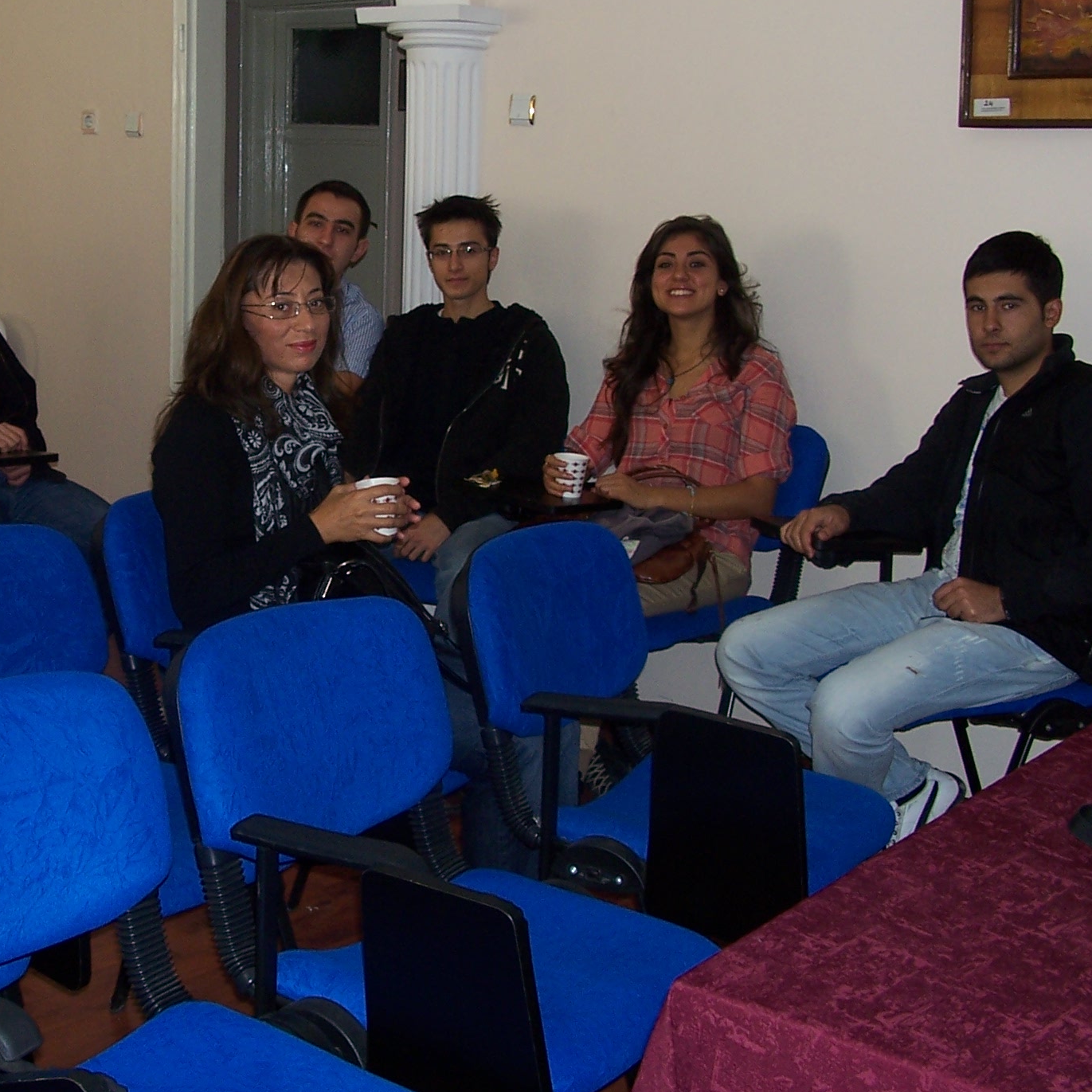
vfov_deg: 32.7
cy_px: 426
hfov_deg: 32.1
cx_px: 246
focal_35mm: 52
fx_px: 1856
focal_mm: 6
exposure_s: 1/60
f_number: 2.8
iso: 80
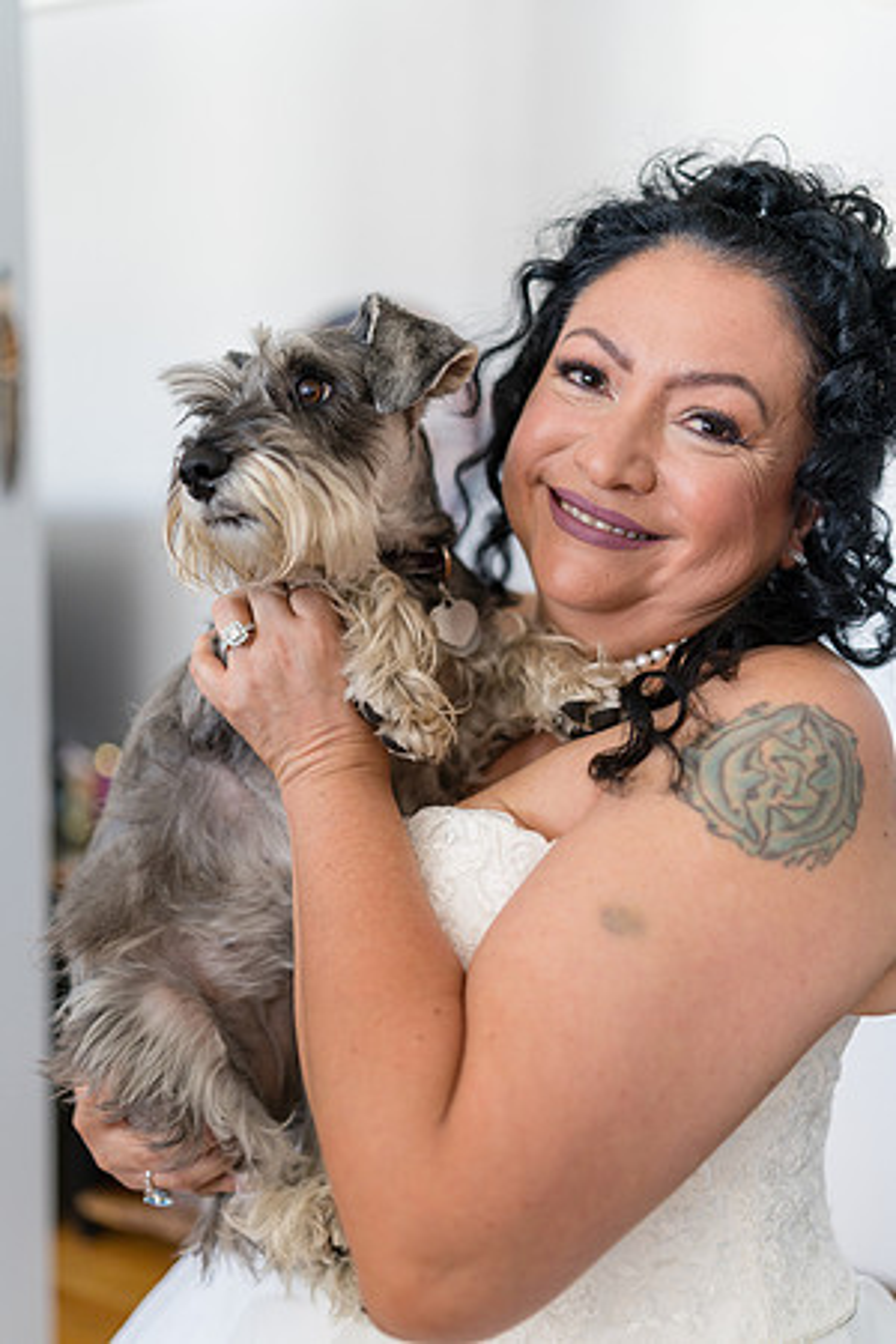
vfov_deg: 54.4
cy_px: 672
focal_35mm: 35
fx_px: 1307
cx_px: 448
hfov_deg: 37.9
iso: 200
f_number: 1.4
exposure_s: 1/160
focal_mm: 35
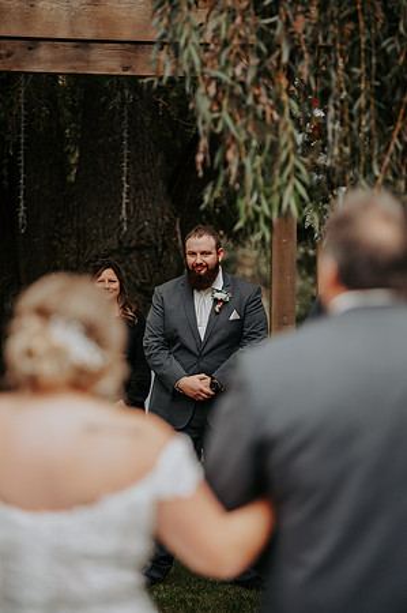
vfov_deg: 13.3
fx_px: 2634
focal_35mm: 155
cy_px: 306
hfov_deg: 8.8
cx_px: 204
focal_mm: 155
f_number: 2.8
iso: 400
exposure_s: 1/1000
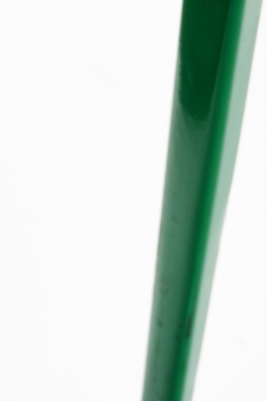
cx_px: 484
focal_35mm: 358
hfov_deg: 3.8
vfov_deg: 5.7
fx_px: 3983
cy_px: -351
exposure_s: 1/250
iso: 200
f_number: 8
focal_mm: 60
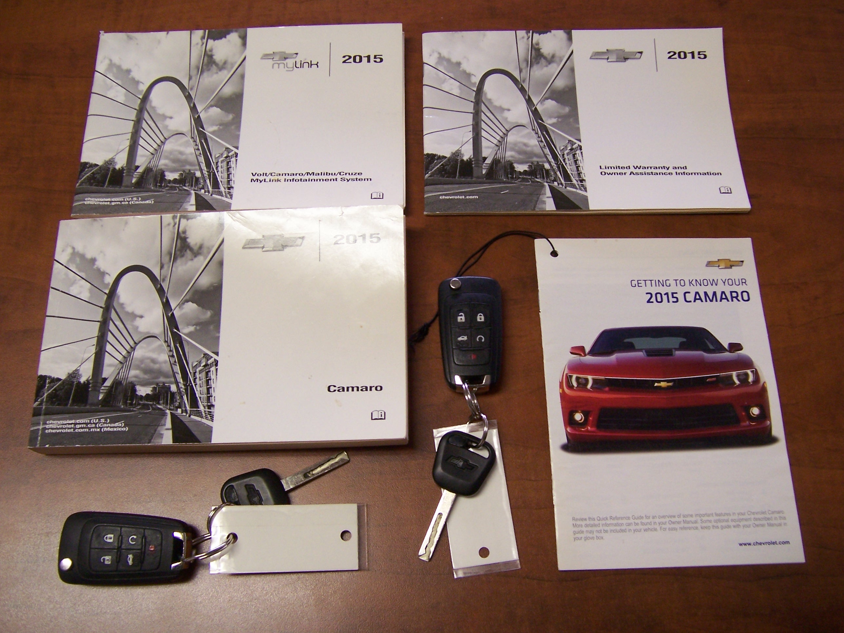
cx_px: 422
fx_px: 805
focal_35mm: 33
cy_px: 316
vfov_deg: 42.9
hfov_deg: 55.4
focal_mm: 5.5
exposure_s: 1/15
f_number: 3.4
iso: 140
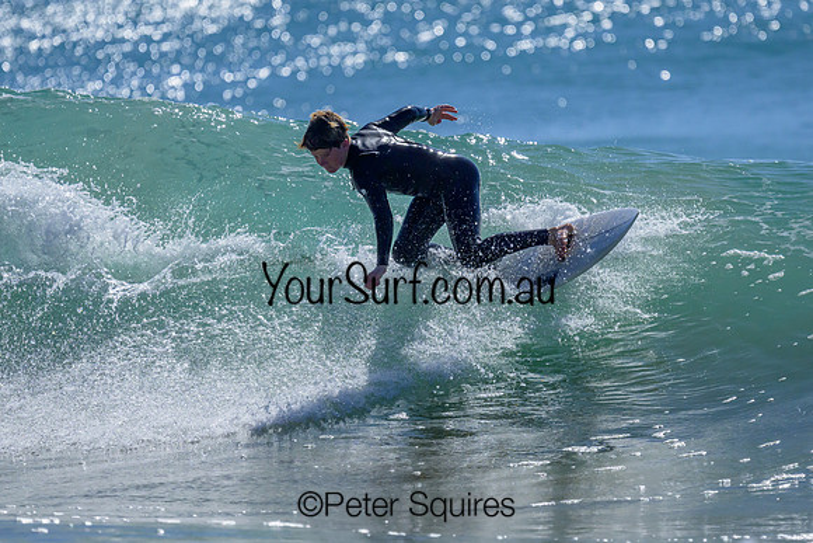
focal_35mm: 1014
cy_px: 199
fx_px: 22902
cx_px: 403
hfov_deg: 2.0
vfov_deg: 1.4
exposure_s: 1/2000
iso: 1250
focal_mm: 800
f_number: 6.3
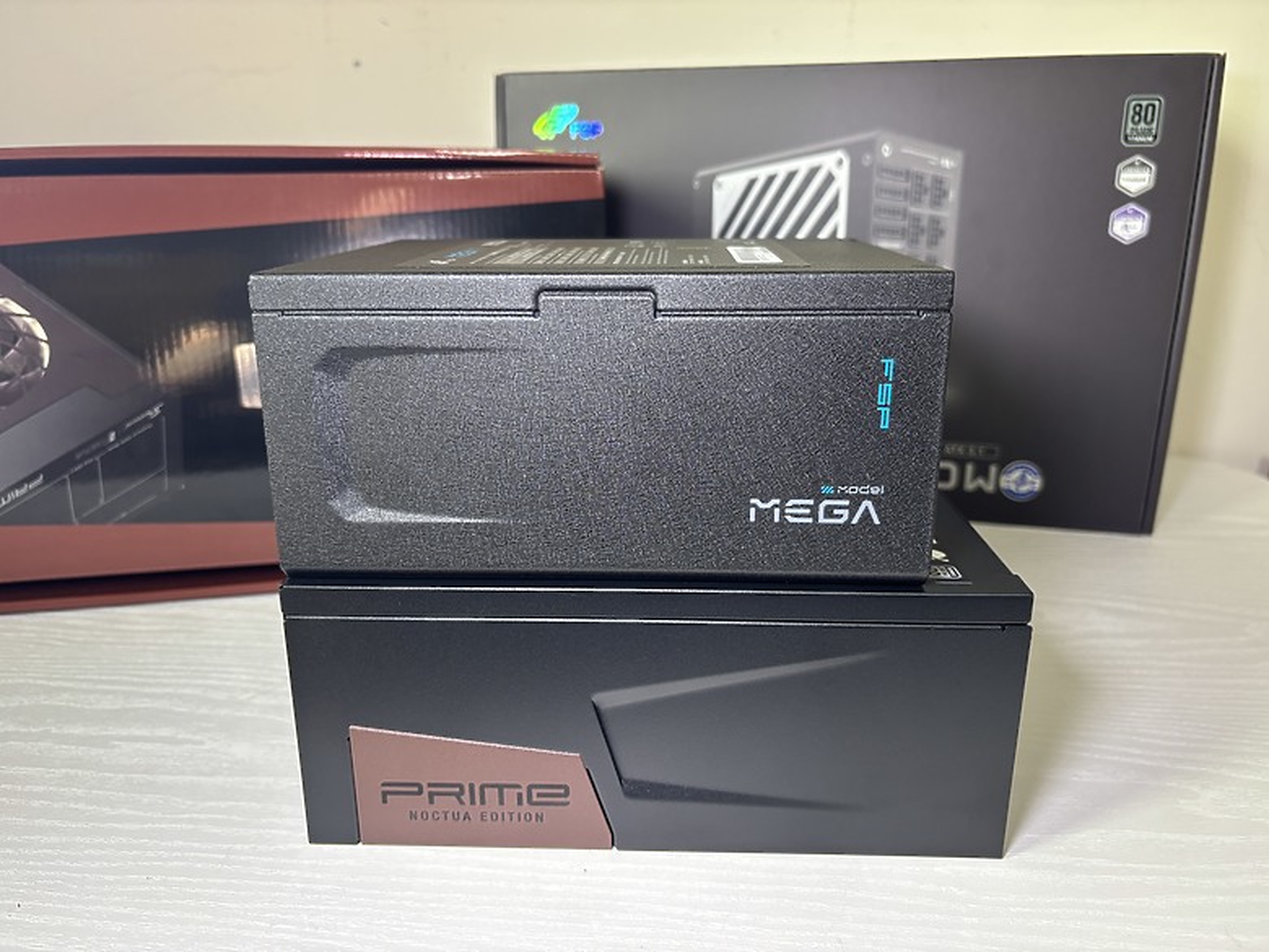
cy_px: 476
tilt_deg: -17.7
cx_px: 634
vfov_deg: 53.1
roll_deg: +0.9
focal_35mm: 26
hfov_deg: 67.3
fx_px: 953
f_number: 1.6
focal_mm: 5.96
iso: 125
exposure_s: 1/60
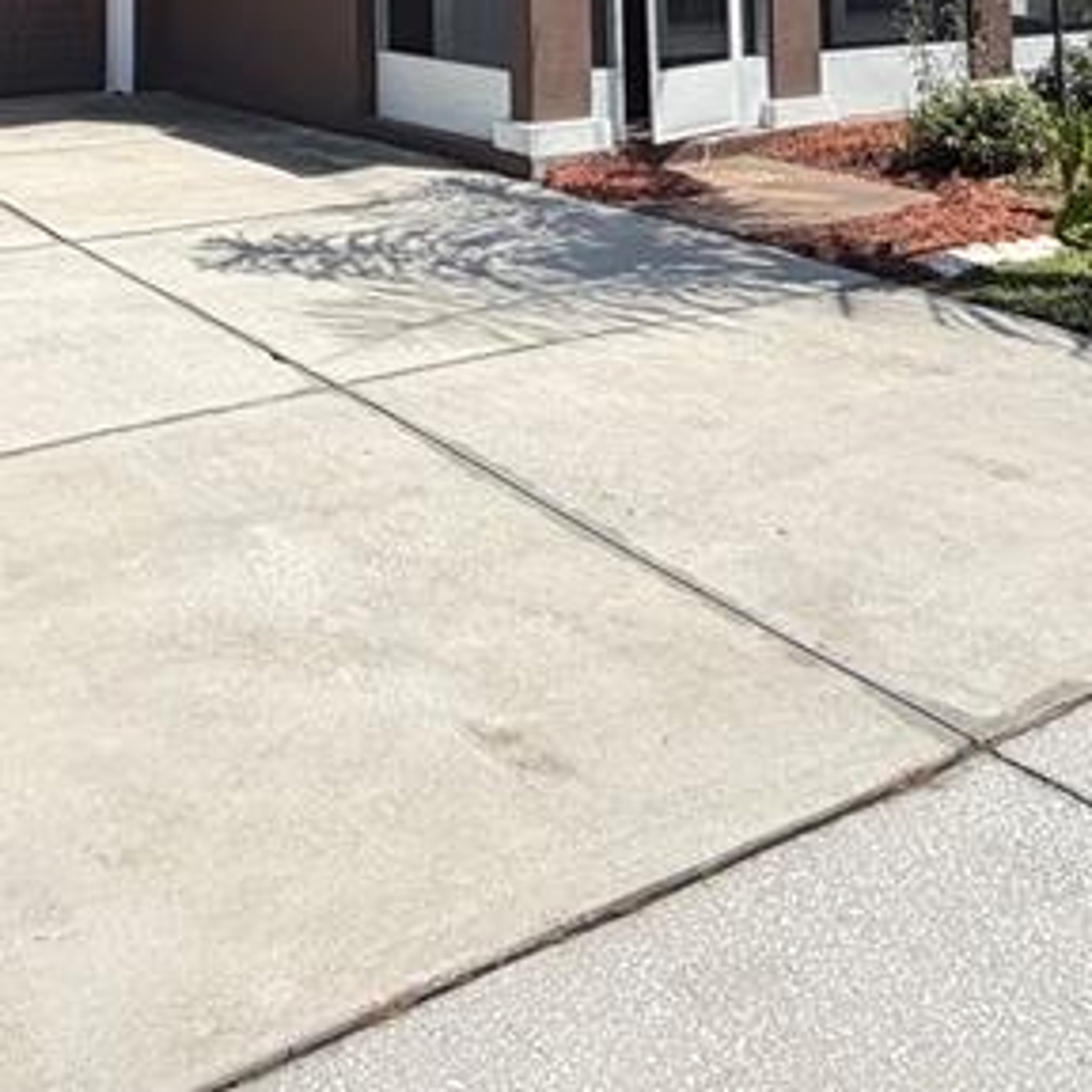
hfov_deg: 37.9
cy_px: -243
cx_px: 364
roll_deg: +0.8
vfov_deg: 31.6
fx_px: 1570
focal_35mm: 44
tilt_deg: +4.8
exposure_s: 1/770
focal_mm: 2.22
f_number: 2.2
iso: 40
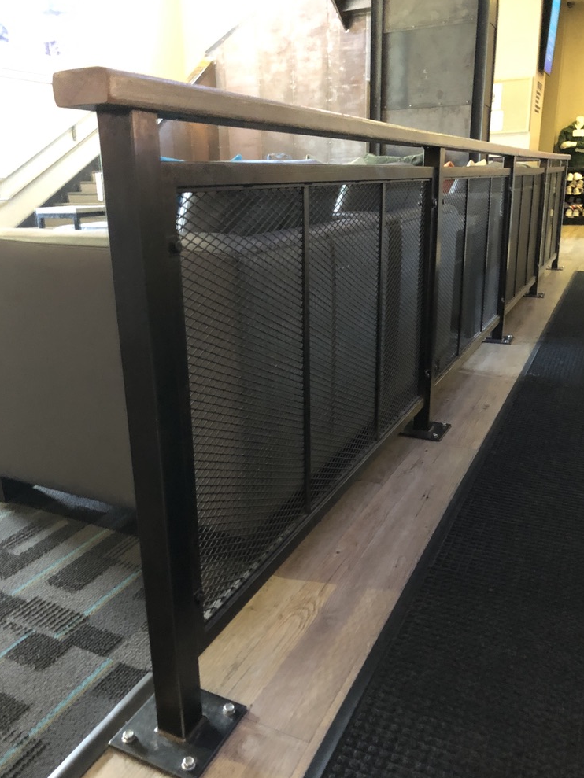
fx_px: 652
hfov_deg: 48.2
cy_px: 394
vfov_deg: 61.7
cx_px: 292
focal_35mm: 29
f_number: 1.8
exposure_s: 1/4
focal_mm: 4
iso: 125
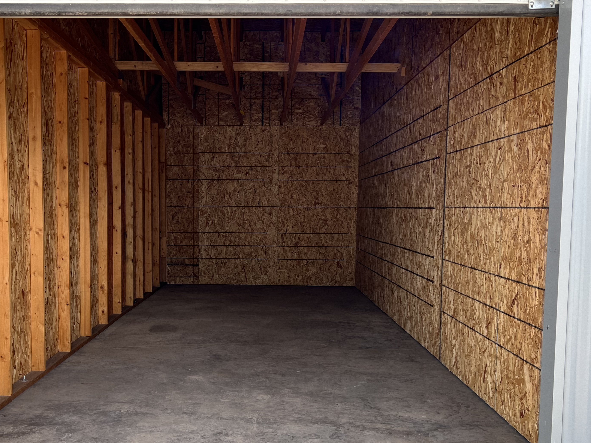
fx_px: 649
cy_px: 260
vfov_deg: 37.6
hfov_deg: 48.8
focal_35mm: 38
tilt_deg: -5.0
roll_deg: -0.3
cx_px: 245
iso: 50
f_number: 1.5
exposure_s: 1/604
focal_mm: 5.7
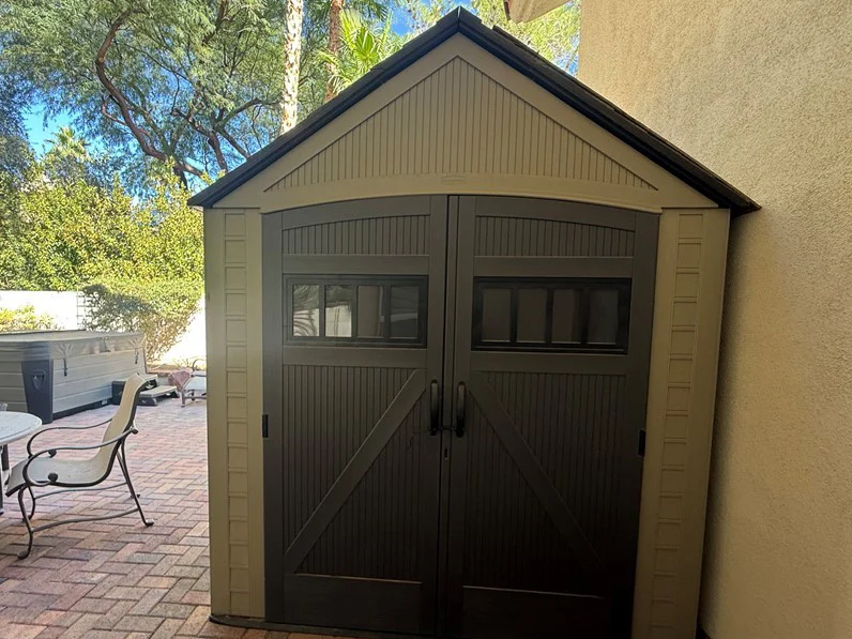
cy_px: 350
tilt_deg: -3.7
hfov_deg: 87.5
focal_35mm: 18
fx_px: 443
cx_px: 385
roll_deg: -0.6
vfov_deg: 71.4
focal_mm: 2.22
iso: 64
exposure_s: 1/99
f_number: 2.2
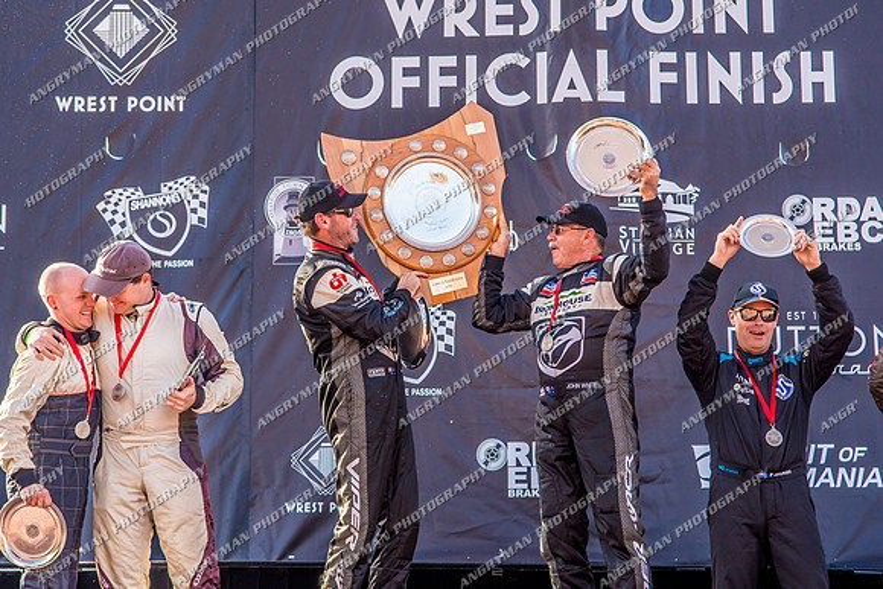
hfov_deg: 24.2
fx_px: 2062
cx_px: 442
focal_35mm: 84
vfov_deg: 16.3
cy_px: 294
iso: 200
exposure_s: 1/400
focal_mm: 55
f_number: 5.6
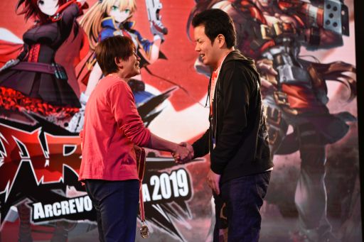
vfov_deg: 19.4
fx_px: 708
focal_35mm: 70
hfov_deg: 28.9
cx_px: 182
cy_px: 121
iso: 1250
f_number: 2.8
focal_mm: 70
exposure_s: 1/640
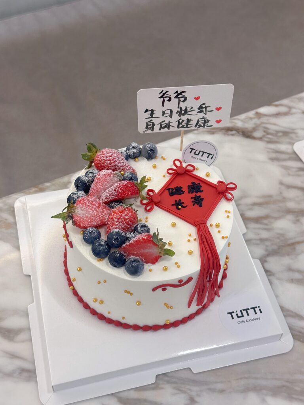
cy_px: 202
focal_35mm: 48
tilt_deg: -52.0
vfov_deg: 39.7
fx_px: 562
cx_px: 152
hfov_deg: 30.3
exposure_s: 1/50
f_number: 1.78
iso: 160
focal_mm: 6.86
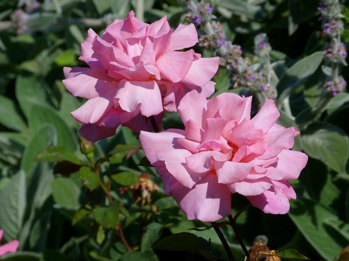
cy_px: 130
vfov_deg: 5.3
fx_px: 2803
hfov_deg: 7.1
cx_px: 174
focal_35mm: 278
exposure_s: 1/640
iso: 80
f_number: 5.6
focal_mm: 50
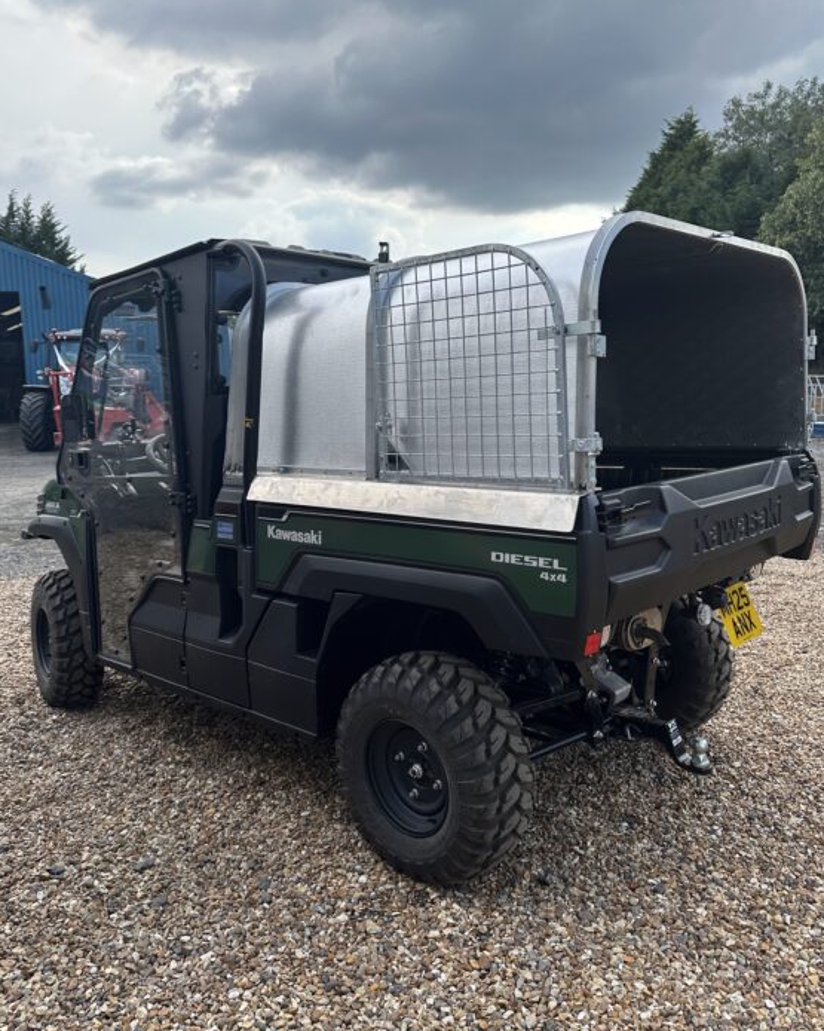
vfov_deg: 64.0
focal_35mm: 27
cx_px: 417
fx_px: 823
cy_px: 481
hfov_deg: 53.2
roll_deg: +2.0
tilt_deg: -6.4
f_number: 1.78
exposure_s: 1/1916
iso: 80
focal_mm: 6.86
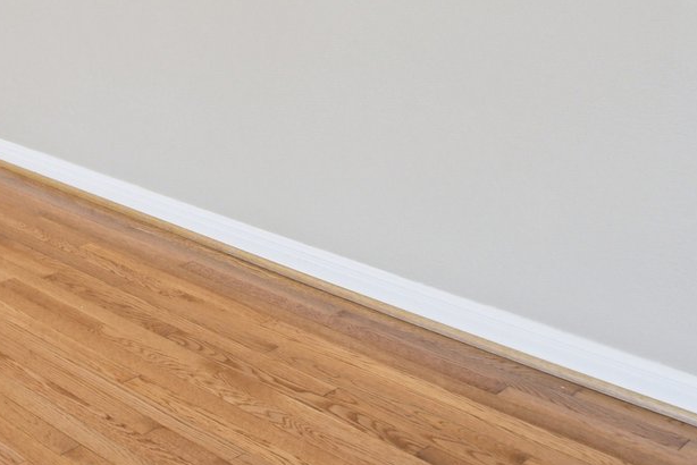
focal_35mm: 50
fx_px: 968
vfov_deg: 22.7
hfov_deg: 30.8
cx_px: -212
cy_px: -209
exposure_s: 1/6
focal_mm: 10
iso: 400
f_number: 8
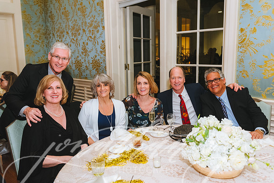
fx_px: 236
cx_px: 137
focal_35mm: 31
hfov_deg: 60.3
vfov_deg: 42.3
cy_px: 92
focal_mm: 31
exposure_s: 1/160
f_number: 4
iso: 3200
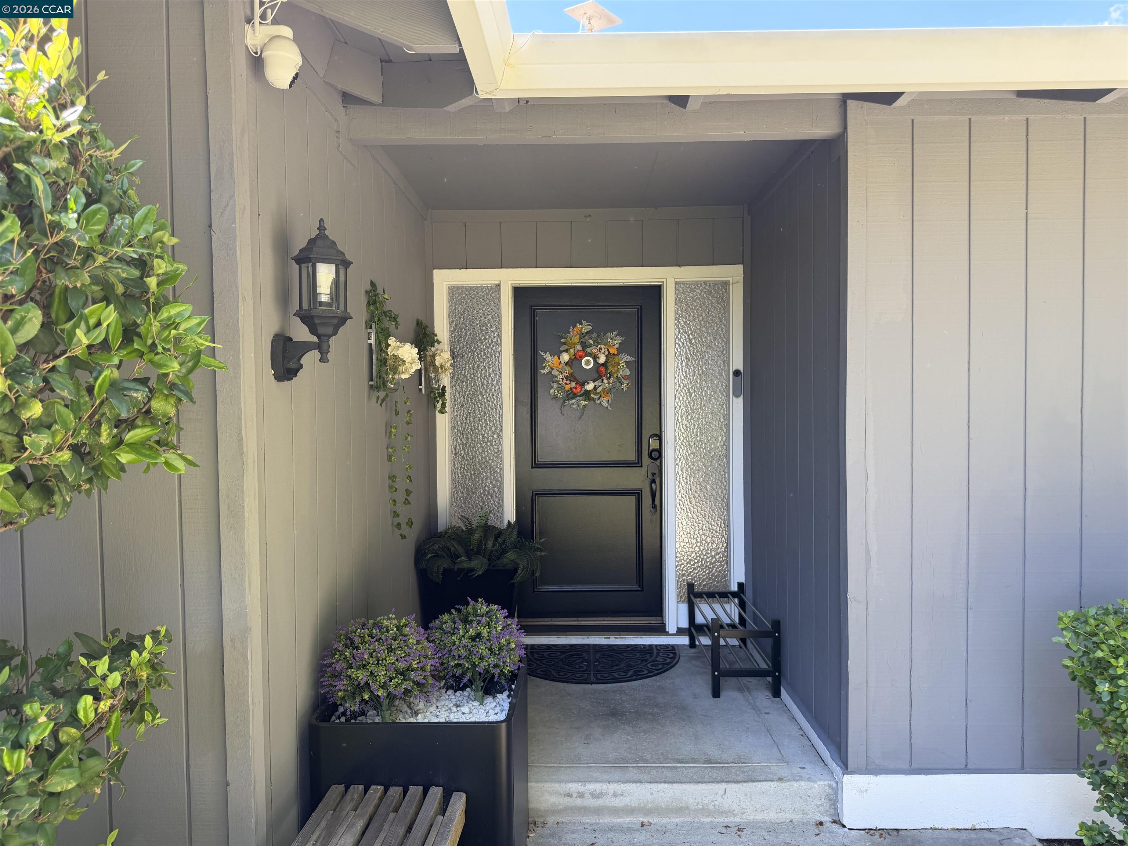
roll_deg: +1.0
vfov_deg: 56.8
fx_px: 782
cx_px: 564
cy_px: 423
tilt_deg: -1.4
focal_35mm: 24
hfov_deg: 71.6
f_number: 1.78
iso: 64
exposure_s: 1/202
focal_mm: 6.76
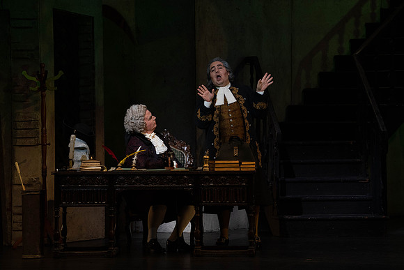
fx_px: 2245
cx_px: 202
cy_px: 135
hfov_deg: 10.3
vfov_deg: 6.9
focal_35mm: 200
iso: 3200
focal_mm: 200
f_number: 9
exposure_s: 1/250
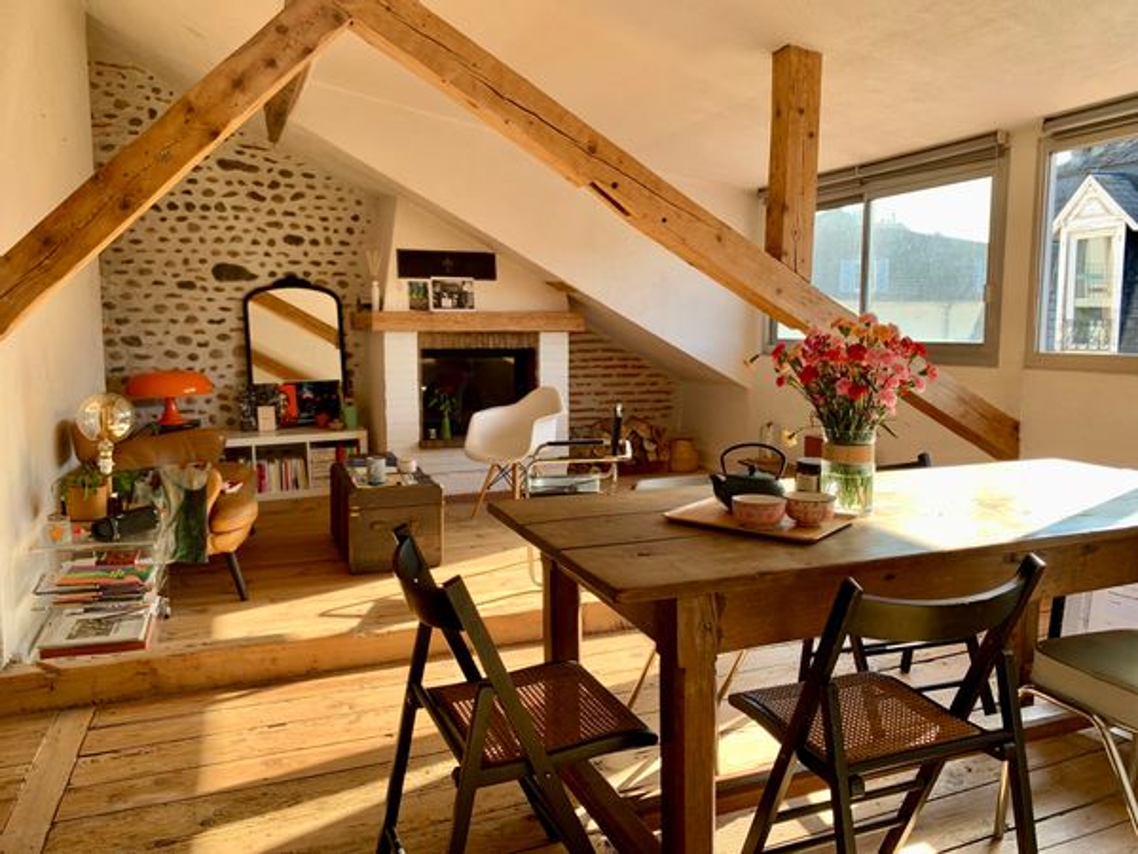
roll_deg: -0.2
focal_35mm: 26
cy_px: 427
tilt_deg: -5.8
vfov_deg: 53.1
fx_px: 855
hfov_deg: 67.3
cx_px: 569
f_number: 1.8
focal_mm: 4.25
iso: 25
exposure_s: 1/123
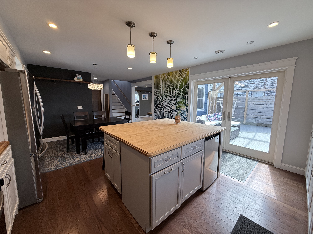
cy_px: 117
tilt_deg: -7.1
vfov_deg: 85.7
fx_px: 127
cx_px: 156
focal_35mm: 14
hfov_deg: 102.1
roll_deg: -0.3
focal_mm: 2.22
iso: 125
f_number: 2.2
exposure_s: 1/120
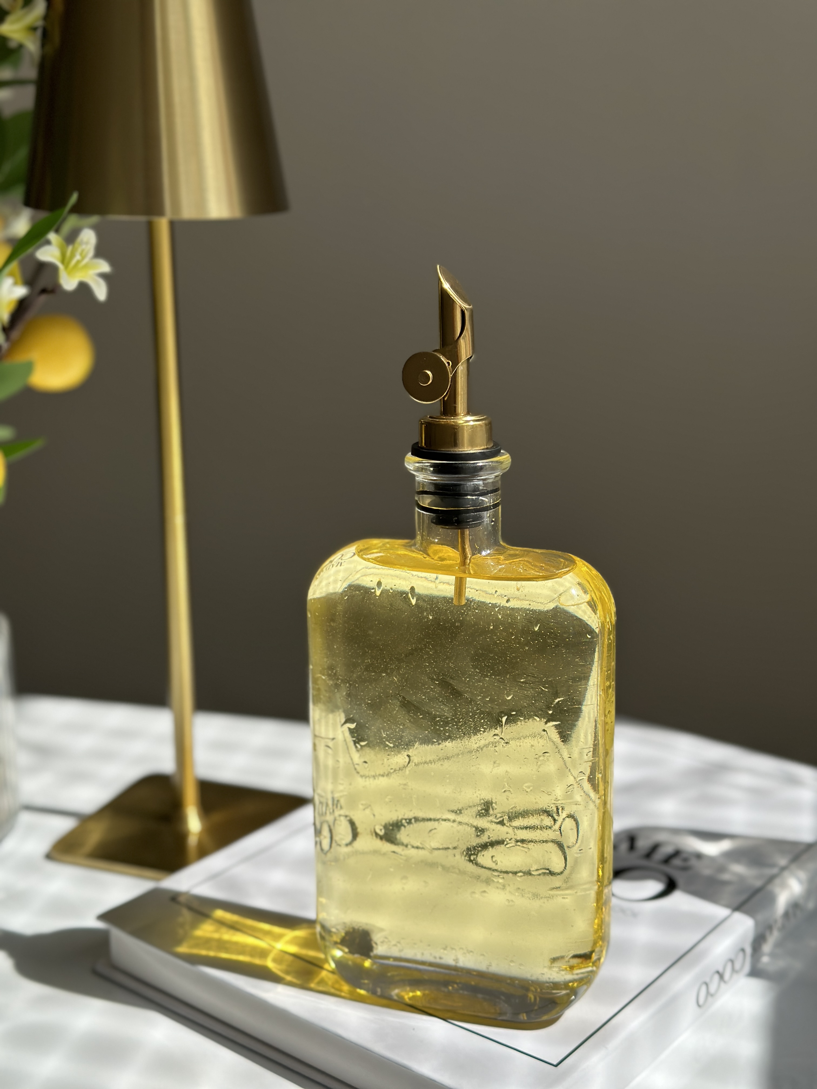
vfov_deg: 39.7
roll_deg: +0.0
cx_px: 408
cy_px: 544
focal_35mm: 48
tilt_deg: -16.5
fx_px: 1511
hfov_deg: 30.3
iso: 80
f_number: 1.78
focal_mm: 6.86
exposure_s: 1/4184
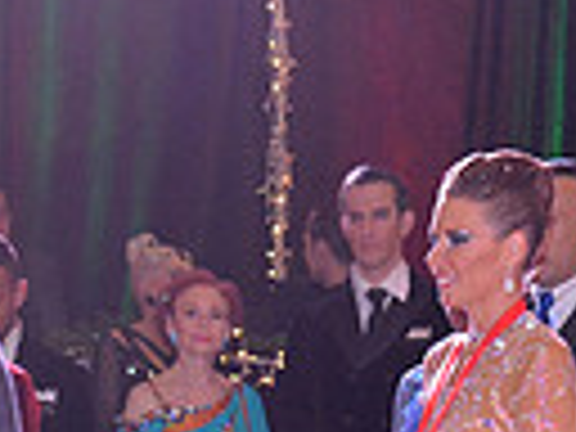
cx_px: -72
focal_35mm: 217
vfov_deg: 6.7
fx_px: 3611
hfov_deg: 9.0
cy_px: 664
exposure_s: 1/250
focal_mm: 50
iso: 2500
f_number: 5
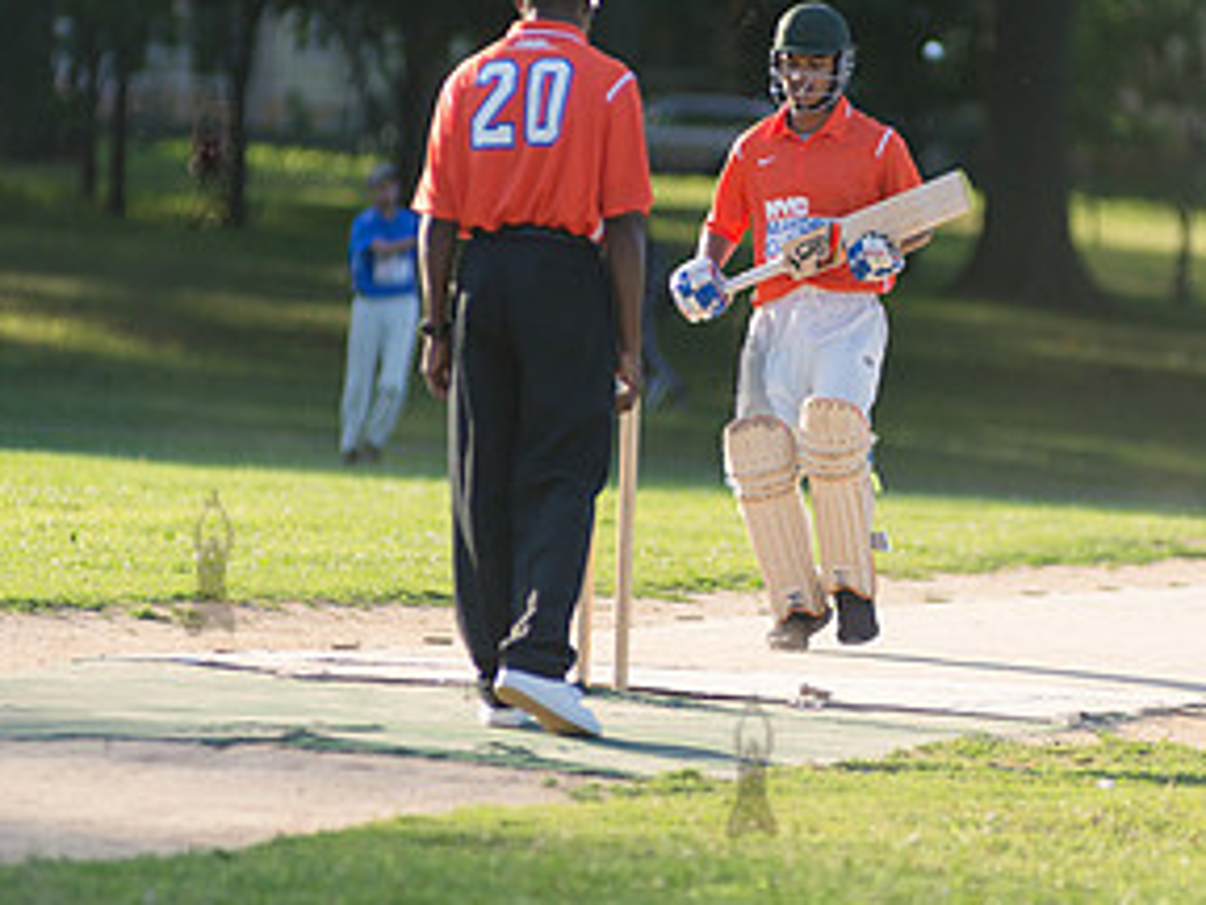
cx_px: 750
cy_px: 358
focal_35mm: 387
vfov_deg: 3.8
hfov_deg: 5.1
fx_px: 13483
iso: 400
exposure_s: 1/3200
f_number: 2.8
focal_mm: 200
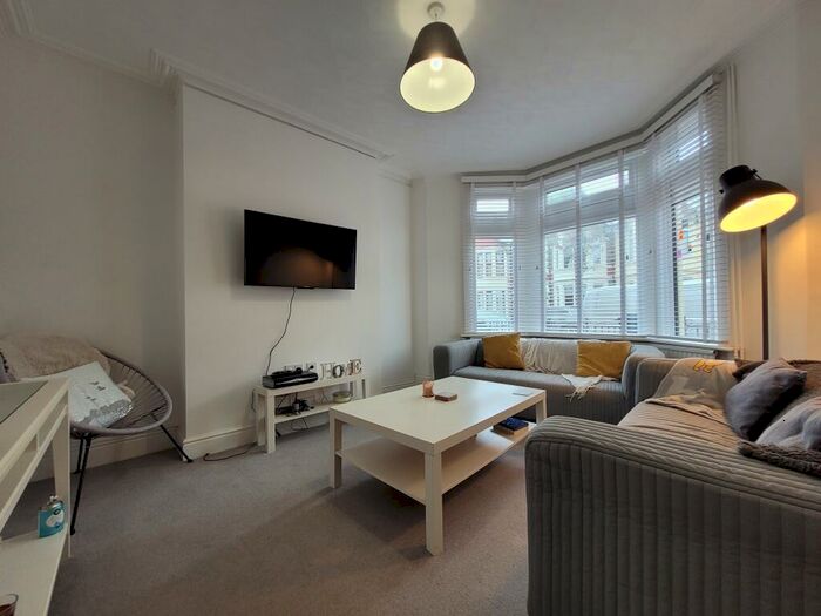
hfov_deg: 106.2
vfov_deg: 89.9
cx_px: 410
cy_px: 308
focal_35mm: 13
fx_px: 308
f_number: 2.2
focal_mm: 1.74
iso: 64
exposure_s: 1/50
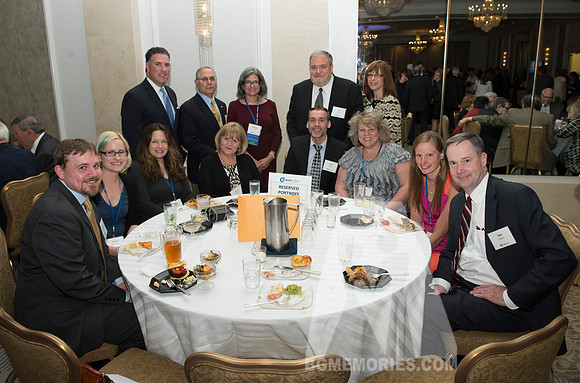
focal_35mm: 25
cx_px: 293
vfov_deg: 50.1
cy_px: 178
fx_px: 410
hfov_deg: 70.6
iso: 1000
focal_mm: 24
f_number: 5.6
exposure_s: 1/125
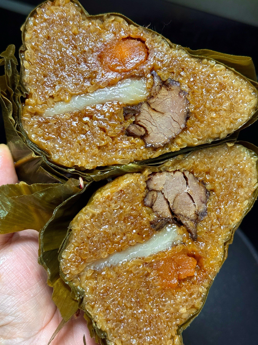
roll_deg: -11.7
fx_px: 477
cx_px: 129
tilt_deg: -37.0
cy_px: 172
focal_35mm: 48
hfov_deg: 30.3
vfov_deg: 39.7
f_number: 1.78
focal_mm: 6.76
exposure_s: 1/50
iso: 250
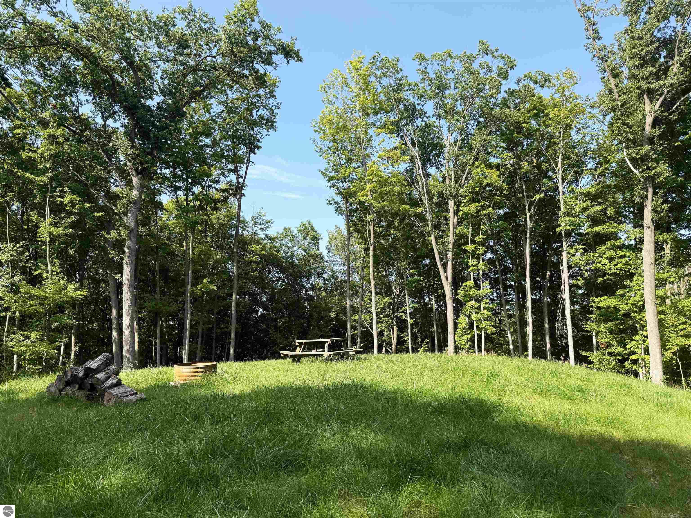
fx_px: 479
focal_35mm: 24
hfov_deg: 71.6
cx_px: 346
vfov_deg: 56.8
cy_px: 259
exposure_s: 1/1410
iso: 80
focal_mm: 6.76
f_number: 1.78
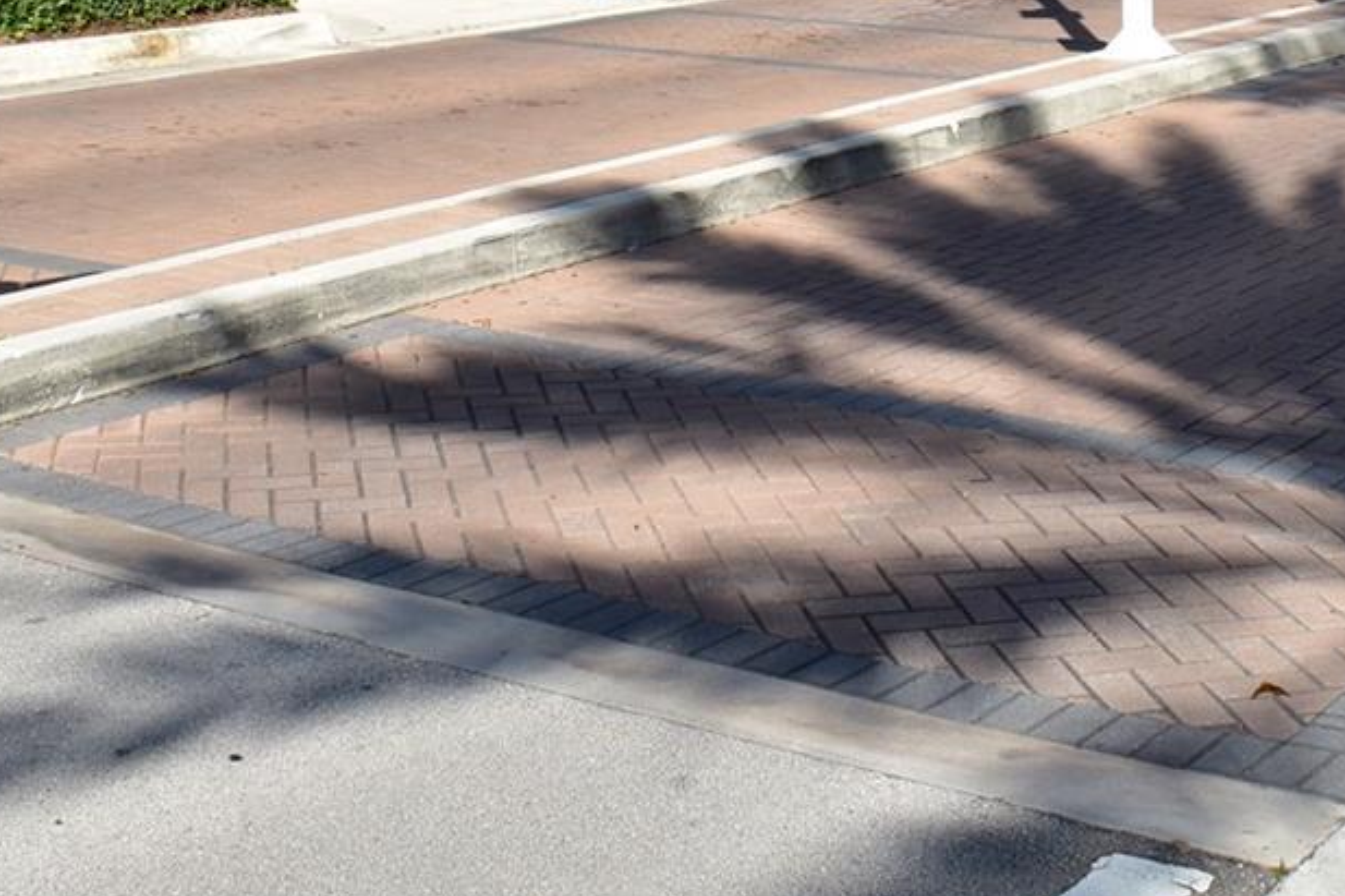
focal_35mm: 70
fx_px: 2614
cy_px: -179
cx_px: 737
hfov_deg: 28.8
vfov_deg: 18.4
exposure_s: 1/200
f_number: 10
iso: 100
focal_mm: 18
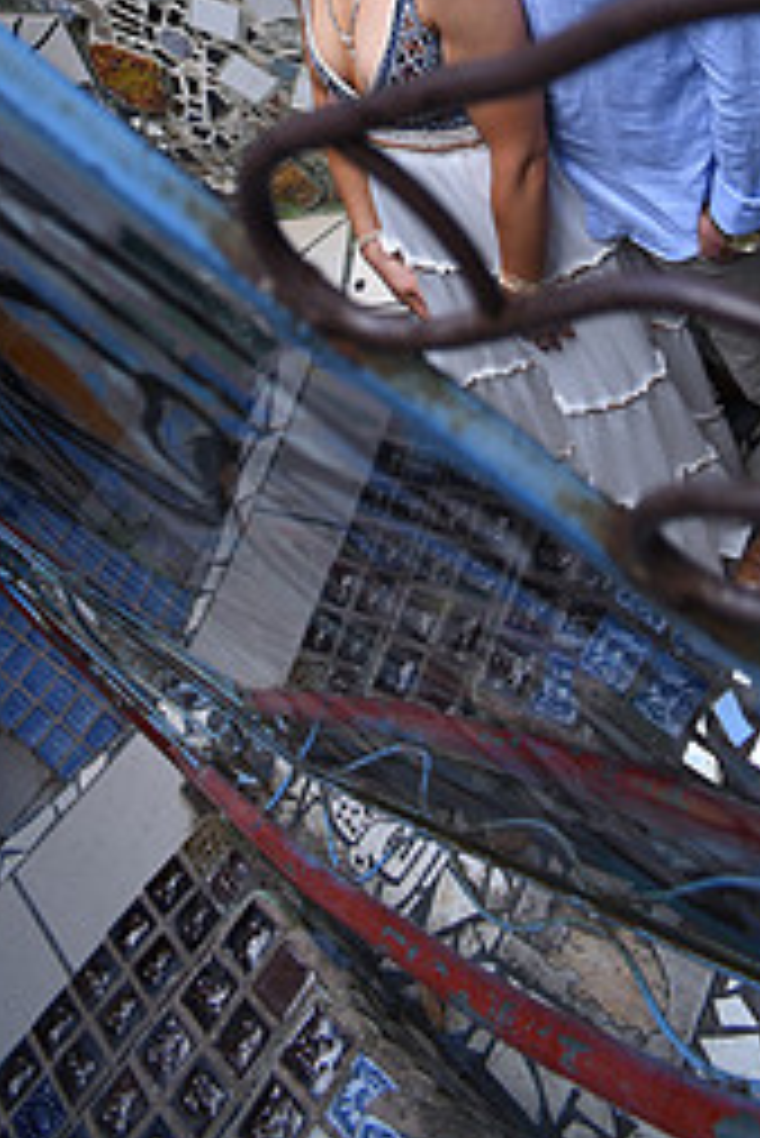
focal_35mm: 39
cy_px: -49
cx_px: 443
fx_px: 1233
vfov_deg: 41.6
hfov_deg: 34.2
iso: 320
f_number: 5
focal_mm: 17
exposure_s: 1/200
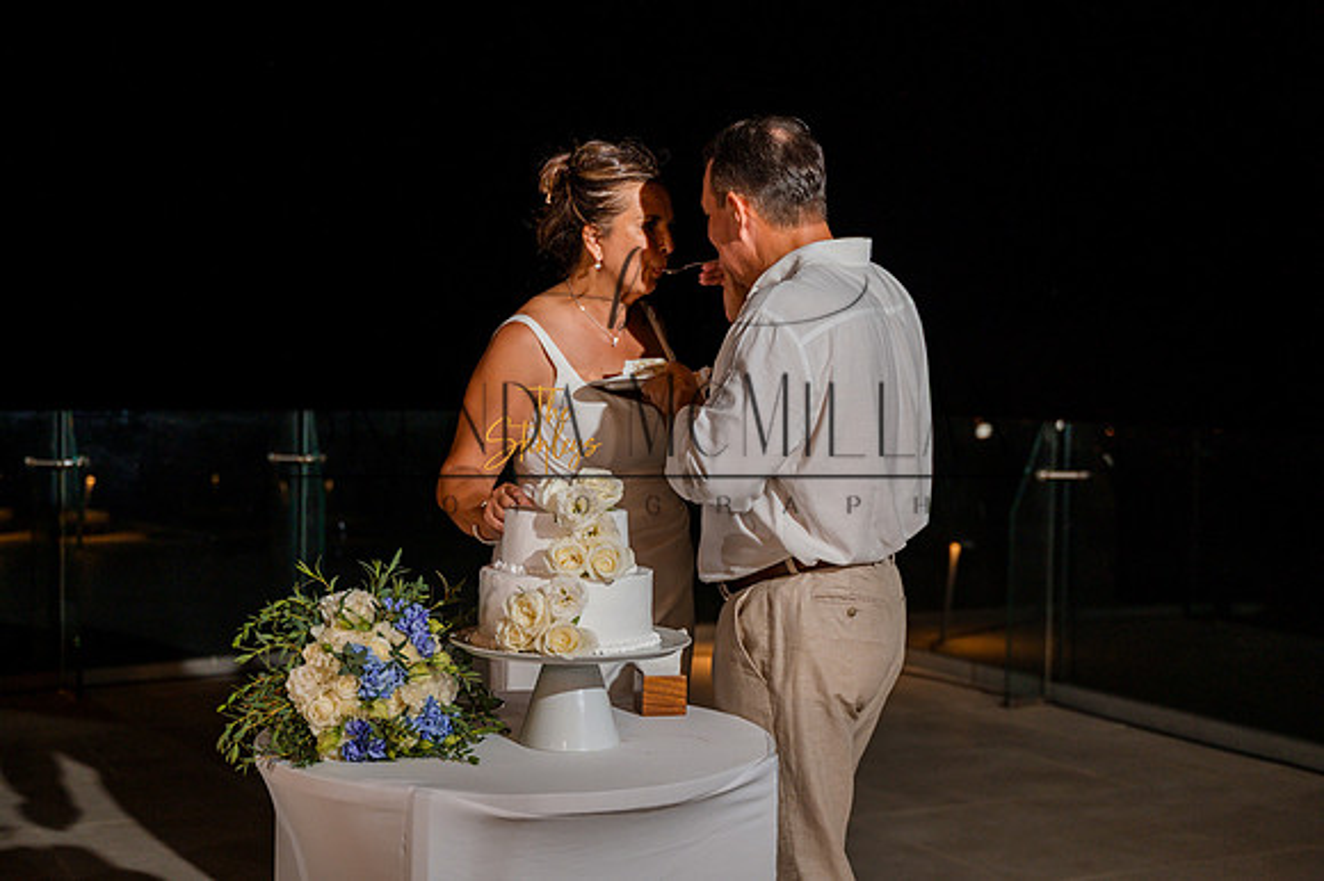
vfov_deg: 27.7
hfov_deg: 40.6
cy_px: 440
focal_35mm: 49
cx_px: 662
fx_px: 1790
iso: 400
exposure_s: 1/200
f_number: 2.8
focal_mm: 48
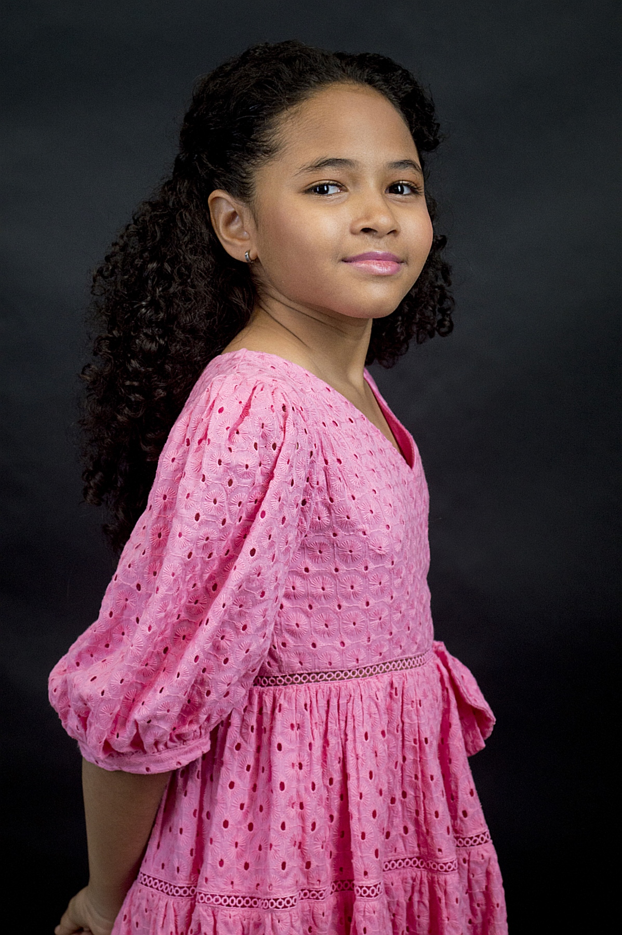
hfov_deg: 18.9
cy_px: 468
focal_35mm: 72
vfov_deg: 28.1
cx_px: 311
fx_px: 1869
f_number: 5.6
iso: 640
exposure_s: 1/60
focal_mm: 48
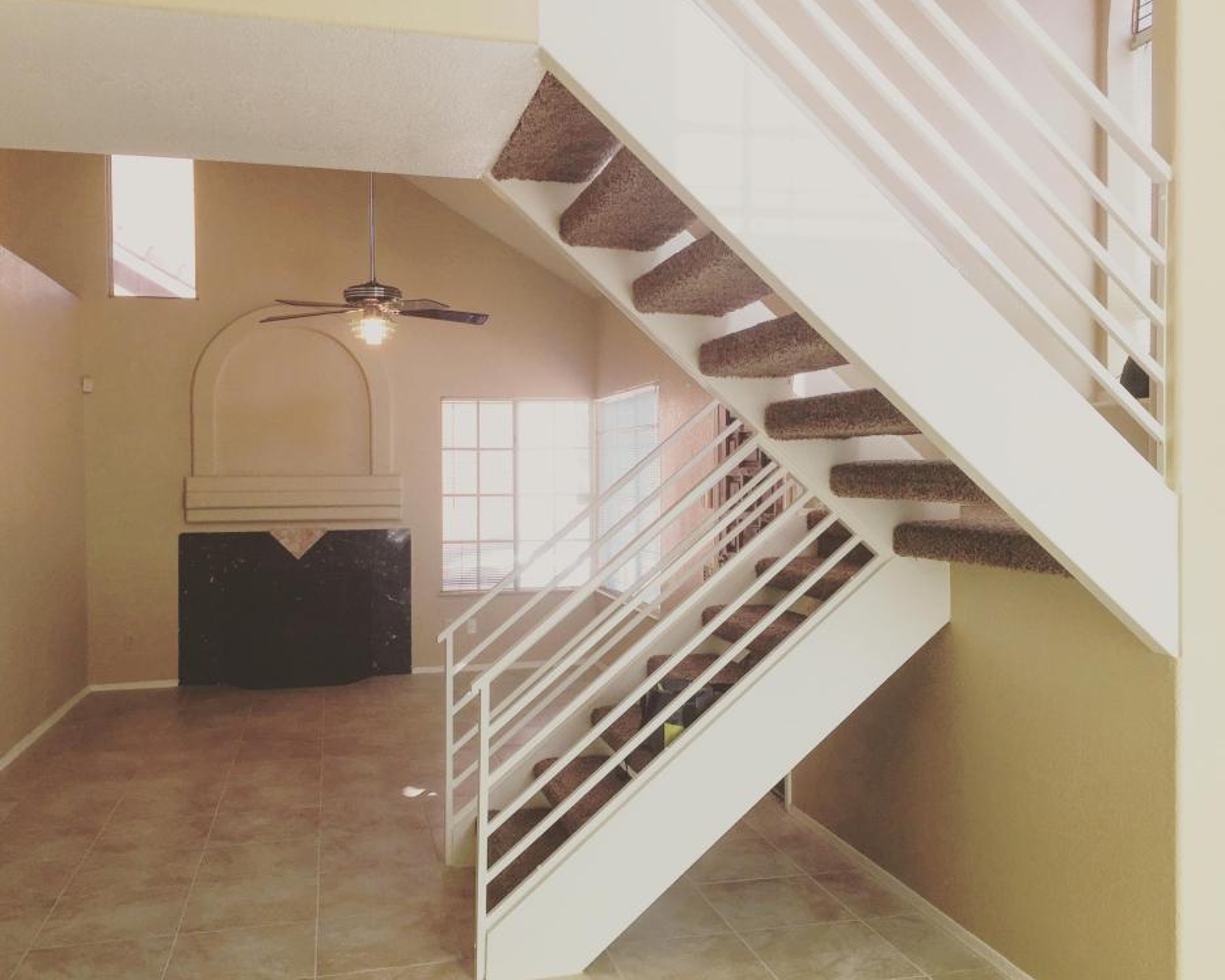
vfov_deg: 47.1
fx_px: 1124
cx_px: 608
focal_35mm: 31
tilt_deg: +0.3
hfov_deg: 57.2
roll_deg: -2.6
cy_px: 498
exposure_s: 1/120
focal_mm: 4.15
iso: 32
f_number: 2.2
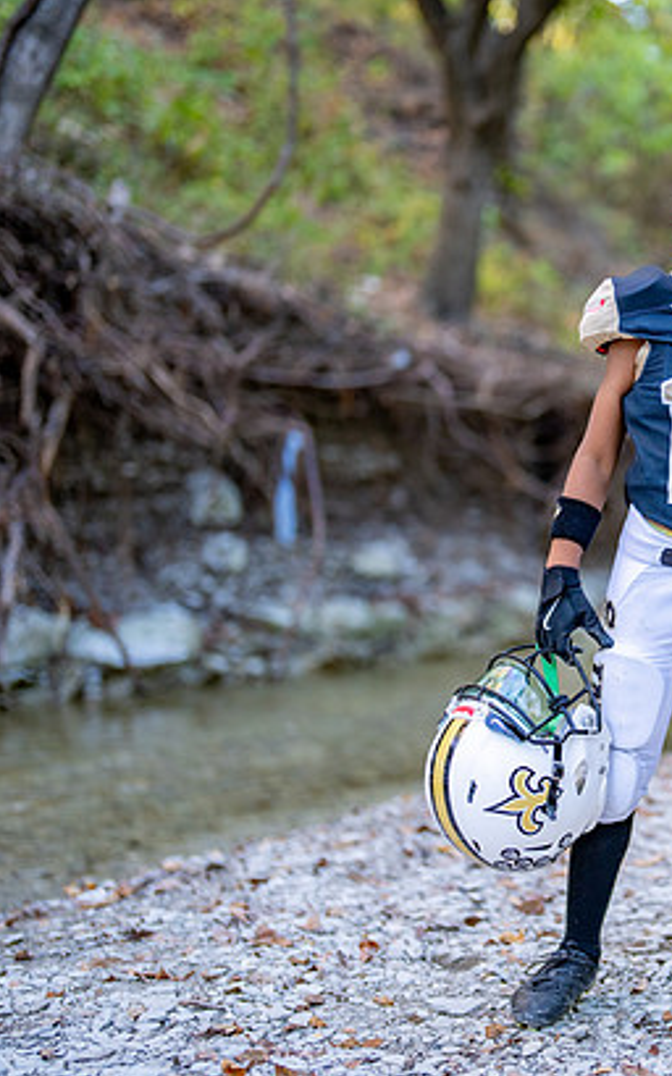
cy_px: 537
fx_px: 2317
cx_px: 732
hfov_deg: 16.1
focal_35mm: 79
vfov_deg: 26.2
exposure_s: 1/500
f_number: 1.2
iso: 500
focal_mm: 50
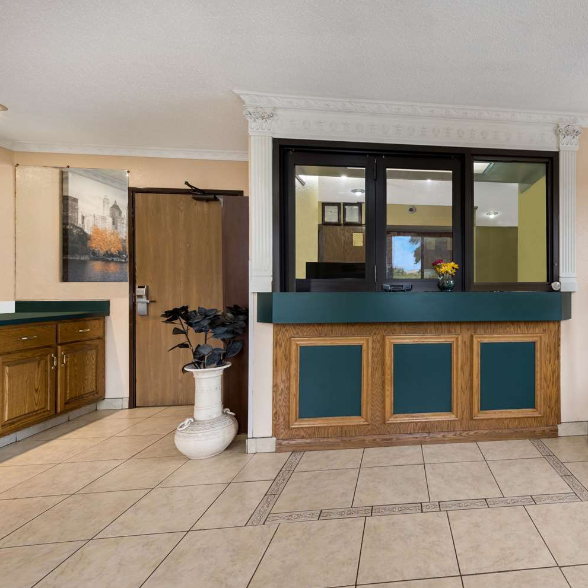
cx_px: 440
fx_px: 346
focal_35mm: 18
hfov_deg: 75.0
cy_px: 294
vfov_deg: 80.7
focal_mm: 14
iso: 400
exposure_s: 1/3
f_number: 8
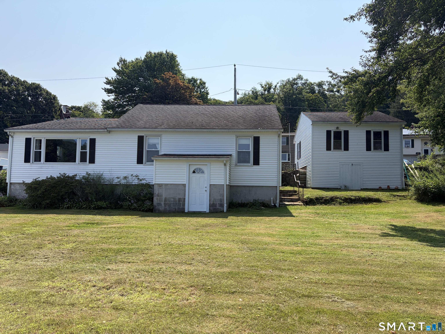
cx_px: 222
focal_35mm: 26
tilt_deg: +4.7
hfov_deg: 67.3
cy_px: 167
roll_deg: -1.1
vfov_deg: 53.1
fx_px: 334
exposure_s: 1/4065
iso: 64
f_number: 1.6
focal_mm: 5.96
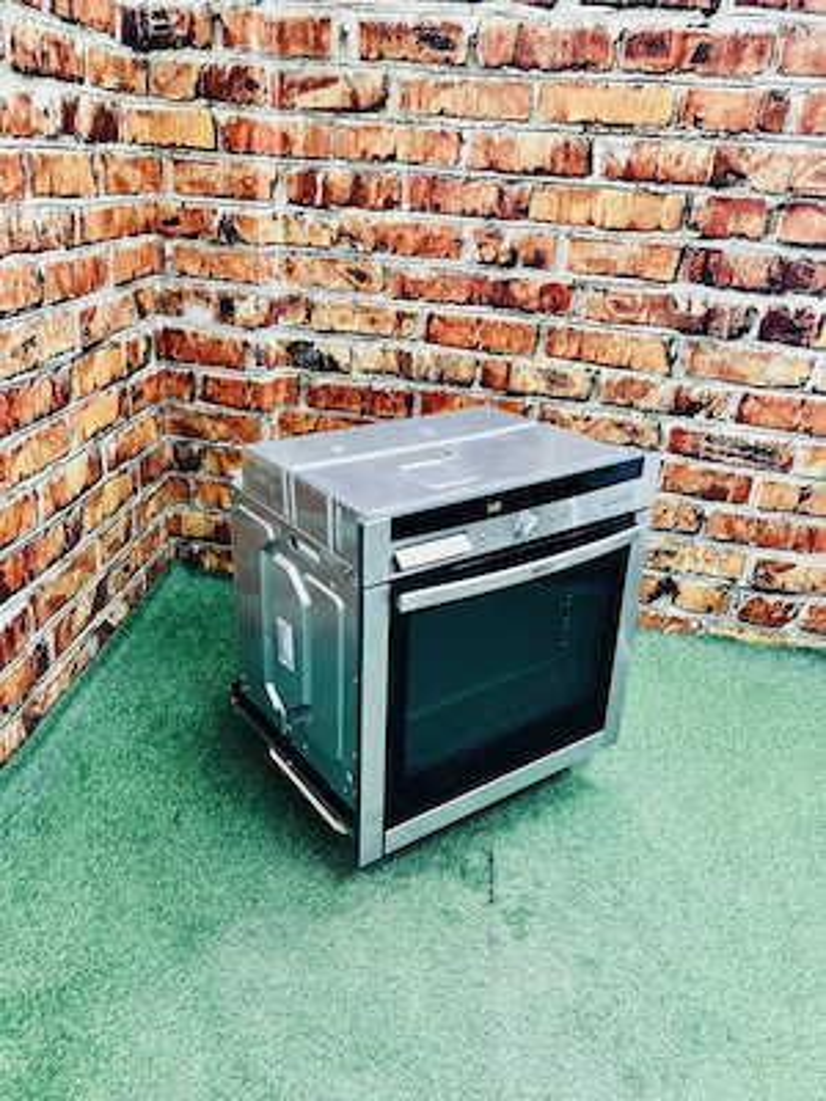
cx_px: 413
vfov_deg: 63.4
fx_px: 891
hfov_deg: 49.7
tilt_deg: -25.5
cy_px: 550
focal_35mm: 28
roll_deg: -3.6
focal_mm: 3.99
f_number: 1.8
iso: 80
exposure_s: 1/15
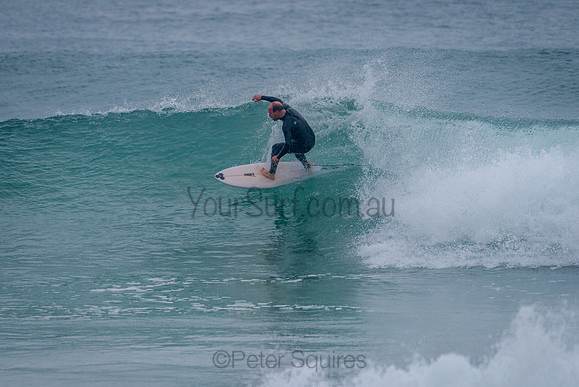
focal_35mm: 613
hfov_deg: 3.4
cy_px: 194
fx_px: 9853
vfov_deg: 2.2
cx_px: 290
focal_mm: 500
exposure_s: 1/2000
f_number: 5.6
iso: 640
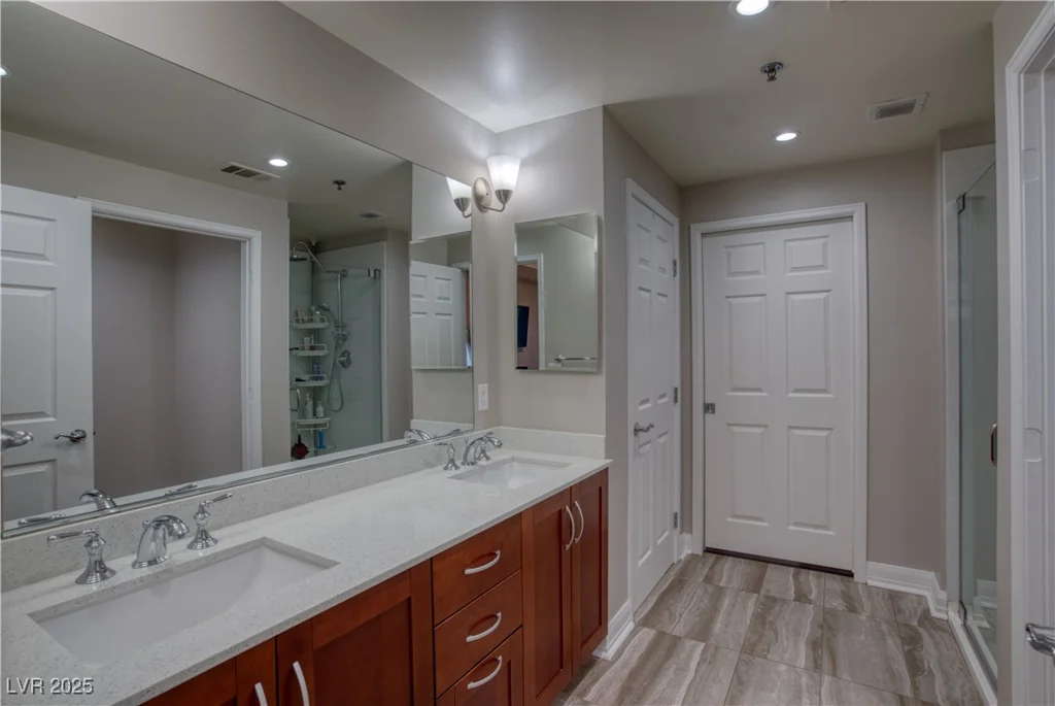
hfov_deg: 93.2
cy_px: 353
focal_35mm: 17
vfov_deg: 70.6
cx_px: 528
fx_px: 499
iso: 400
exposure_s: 1/4
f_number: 7.1
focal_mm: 17
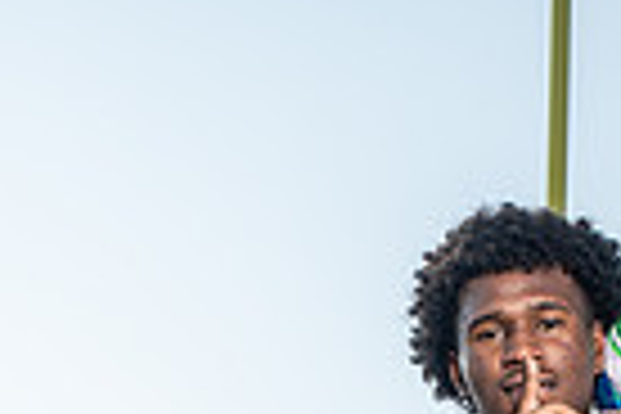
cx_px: 594
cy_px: 968
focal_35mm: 117
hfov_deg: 17.2
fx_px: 2018
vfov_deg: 10.3
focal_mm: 36
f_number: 6.3
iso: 100
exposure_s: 1/400
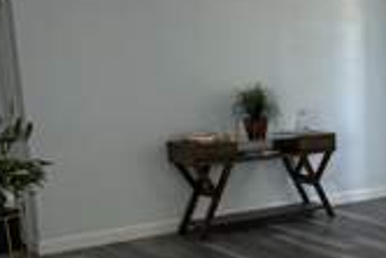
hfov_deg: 26.1
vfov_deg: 18.7
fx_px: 773
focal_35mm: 72
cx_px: 416
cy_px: 215
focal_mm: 6.76
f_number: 1.78
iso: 125
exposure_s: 1/206
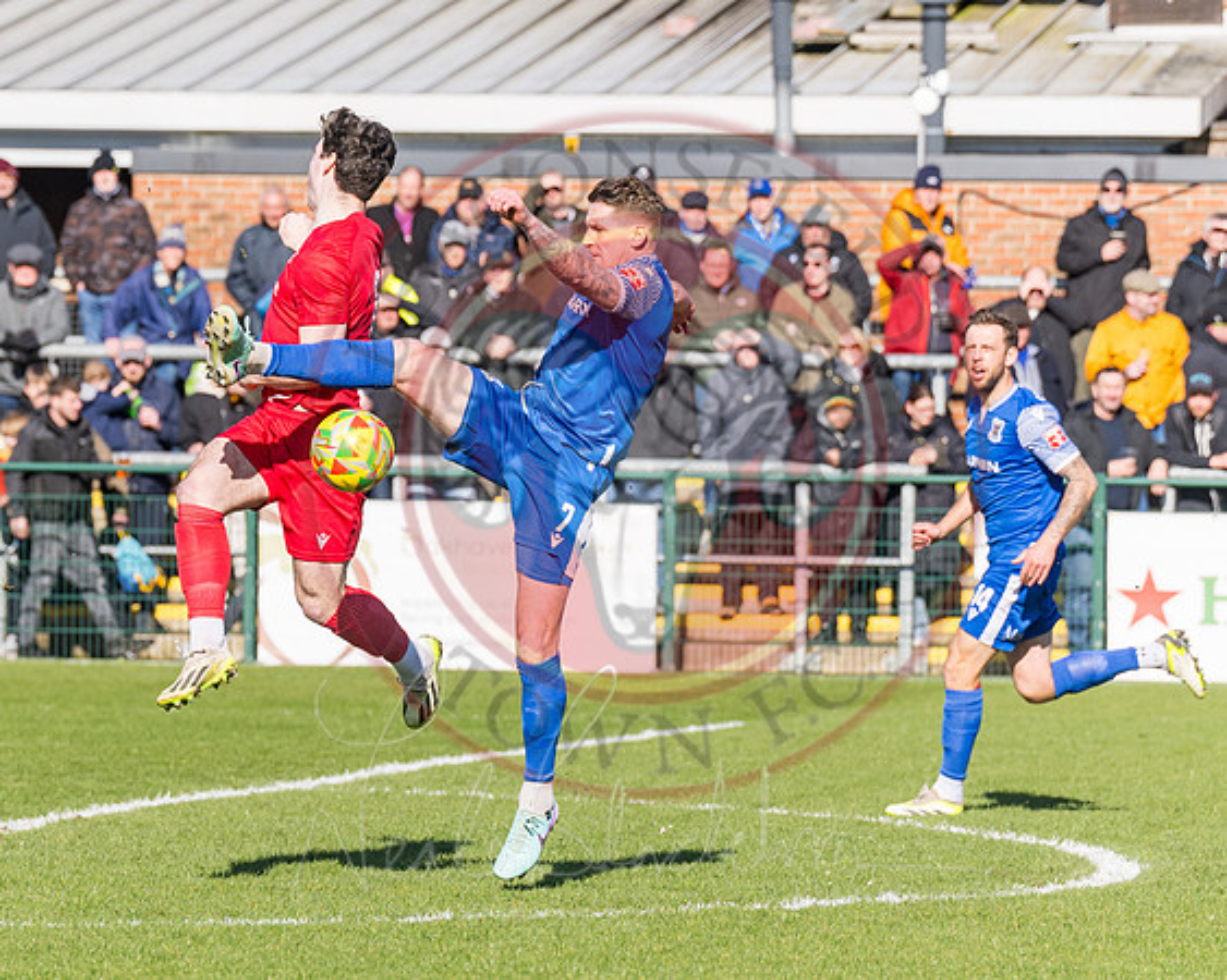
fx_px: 11320
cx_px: 418
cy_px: 503
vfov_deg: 5.0
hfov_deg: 6.2
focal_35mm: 312
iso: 100
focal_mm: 130
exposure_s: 1/2500
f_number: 4
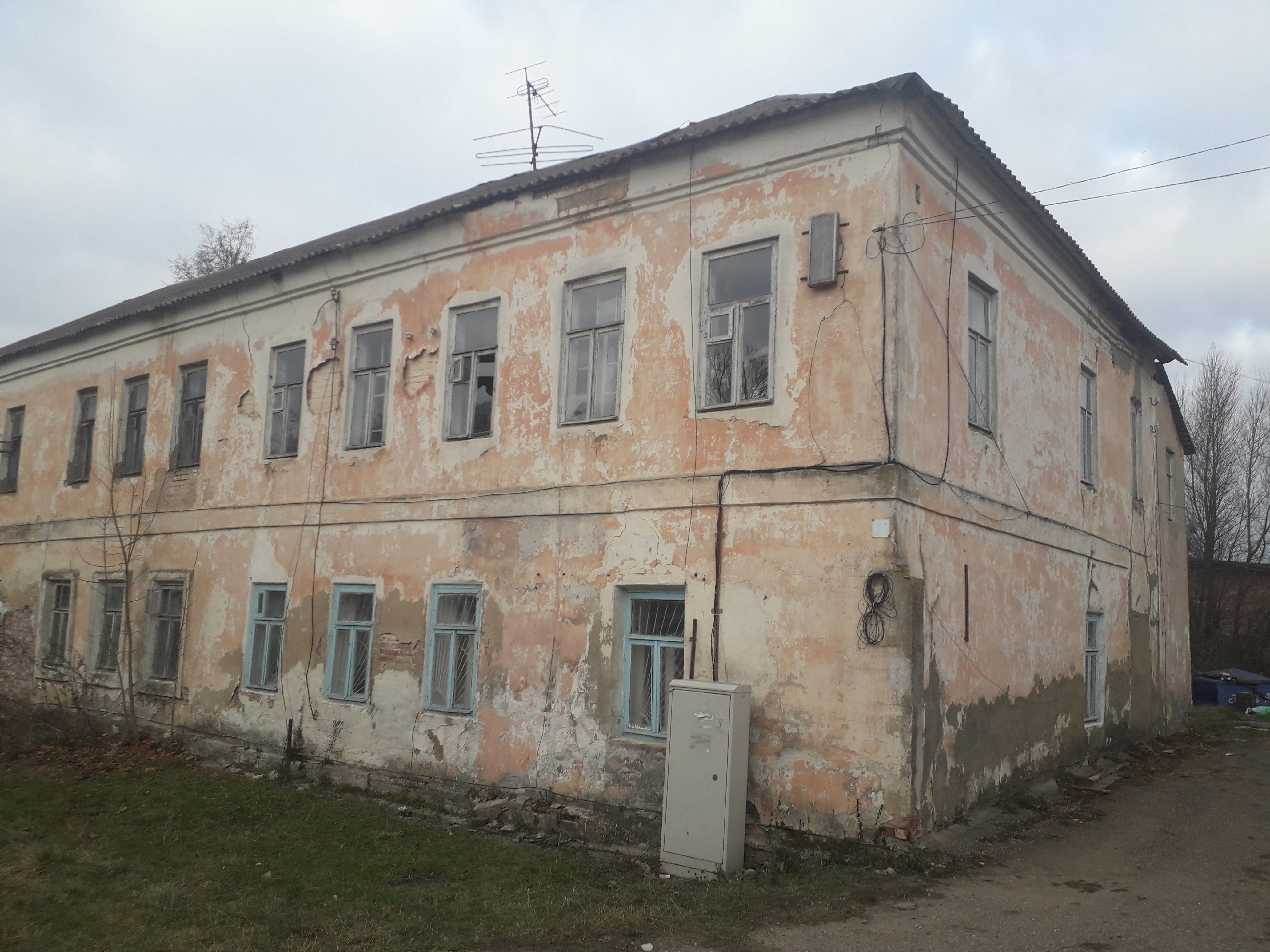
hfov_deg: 65.3
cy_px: 476
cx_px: 635
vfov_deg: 51.4
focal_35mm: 27
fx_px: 991
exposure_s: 1/442
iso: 40
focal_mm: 3.6
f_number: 1.9
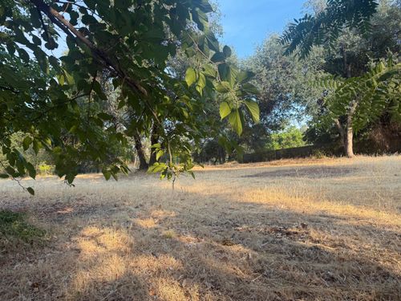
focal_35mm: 24
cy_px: 150
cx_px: 200
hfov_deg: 71.6
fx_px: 278
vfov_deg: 56.8
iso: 80
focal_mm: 6.76
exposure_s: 1/898
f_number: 1.78
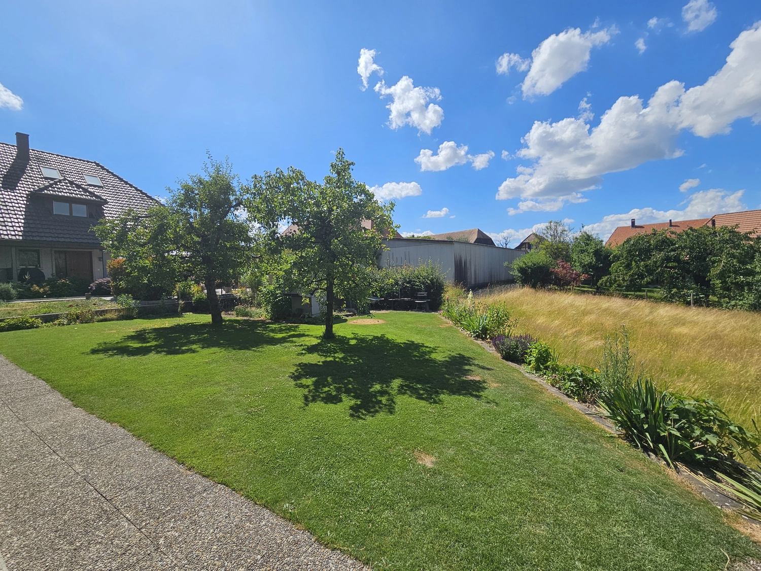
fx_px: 286
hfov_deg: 106.2
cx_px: 380
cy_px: 286
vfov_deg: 89.9
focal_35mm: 13
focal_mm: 2.2
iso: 50
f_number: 2.2
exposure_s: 1/3677
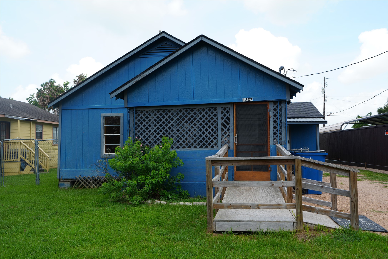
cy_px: 130
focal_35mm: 32
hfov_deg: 58.7
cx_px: 194
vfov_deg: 41.1
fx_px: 345
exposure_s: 1/250
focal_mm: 32
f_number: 5
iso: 100
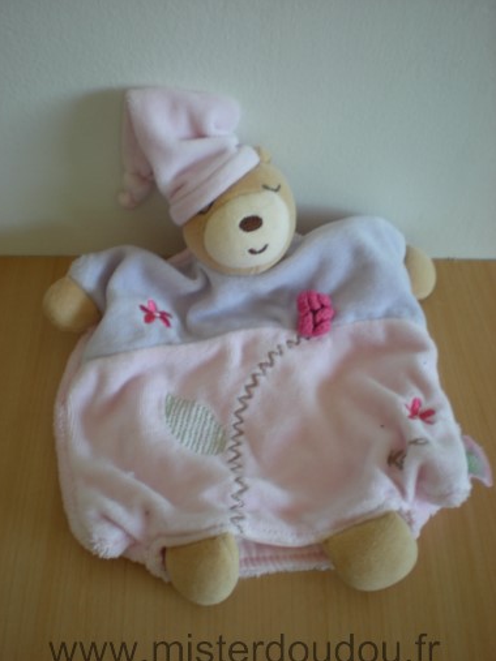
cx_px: 243
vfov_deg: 47.9
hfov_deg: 36.8
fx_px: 745
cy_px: 336
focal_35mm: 39
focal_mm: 6.3
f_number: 3.1
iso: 64
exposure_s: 1/12
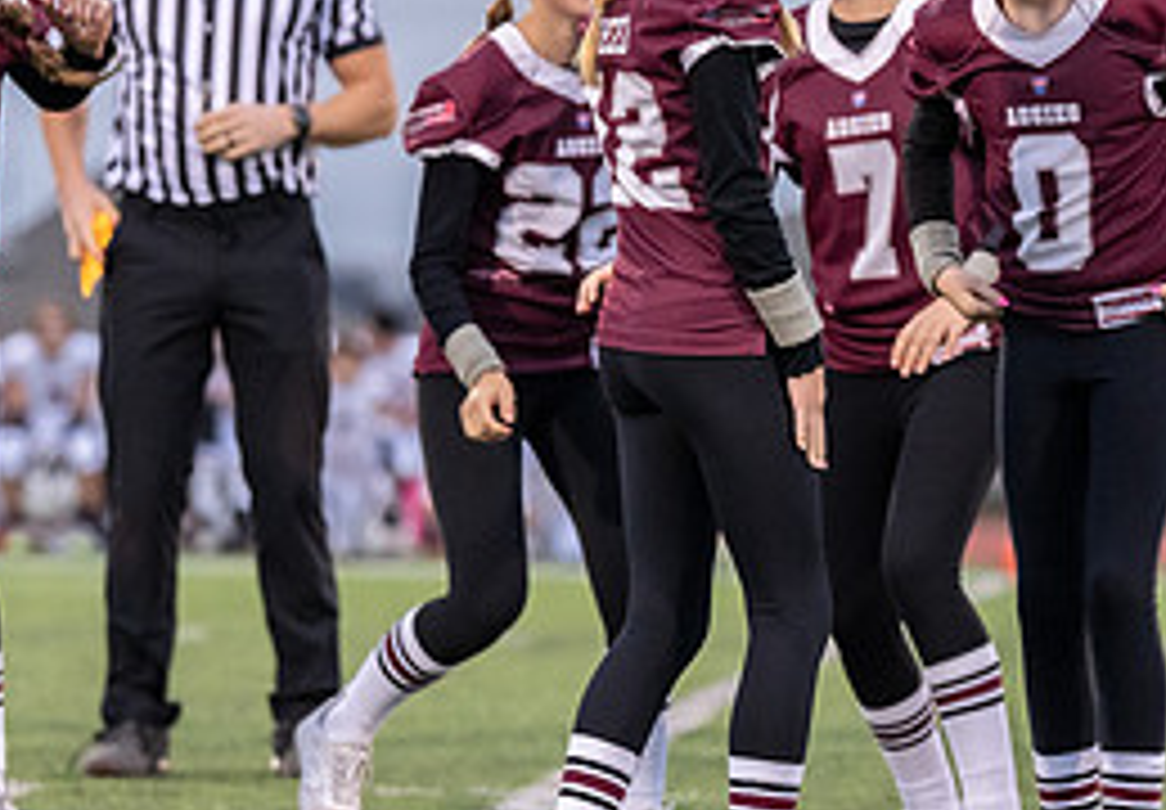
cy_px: 182
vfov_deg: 4.2
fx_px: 11026
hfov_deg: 6.1
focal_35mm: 336
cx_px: 815
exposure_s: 1/1250
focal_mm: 121
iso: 3200
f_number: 2.8
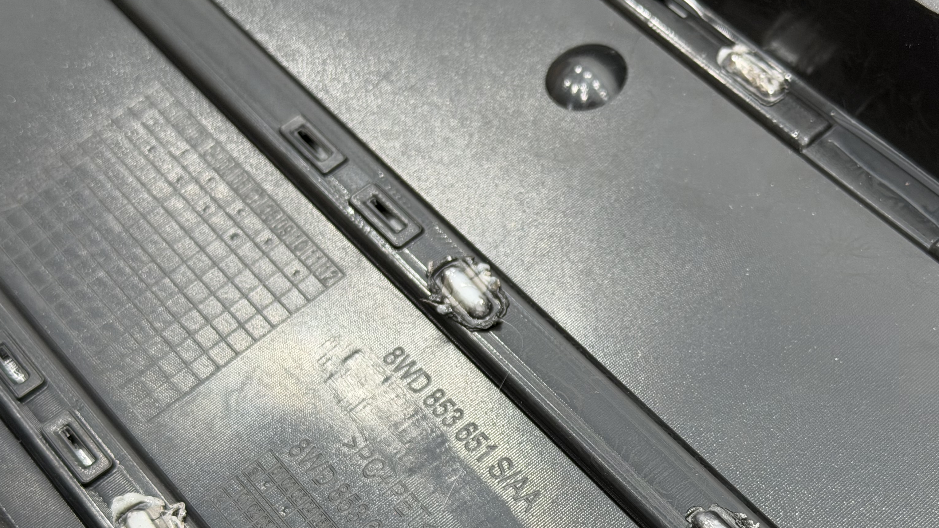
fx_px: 1718
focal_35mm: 69
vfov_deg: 17.3
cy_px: 426
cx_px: 575
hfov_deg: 30.5
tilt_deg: -57.4
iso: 100
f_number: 1.78
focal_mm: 6.76
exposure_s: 1/100
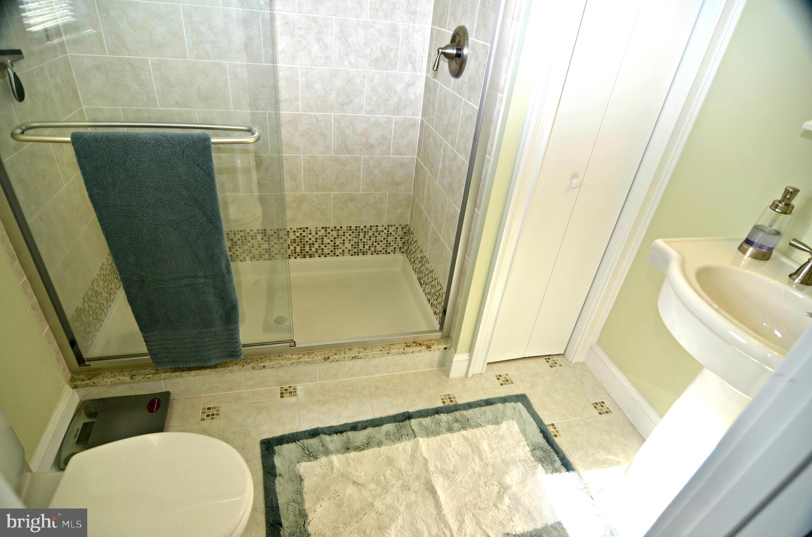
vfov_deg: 67.1
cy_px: 268
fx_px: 405
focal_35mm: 18
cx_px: 406
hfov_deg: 90.1
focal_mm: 12
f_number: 4.5
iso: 200
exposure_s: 1/80
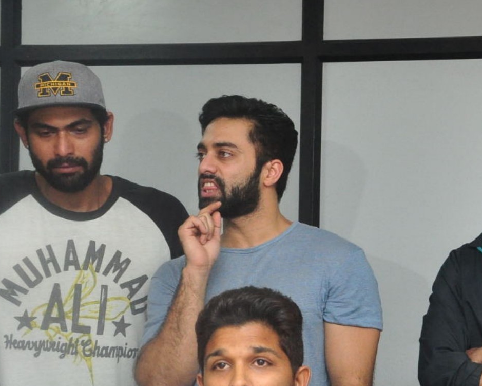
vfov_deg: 13.3
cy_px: 302
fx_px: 1640
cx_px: 535
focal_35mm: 115
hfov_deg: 16.2
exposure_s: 1/125
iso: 1600
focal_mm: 34
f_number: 6.3
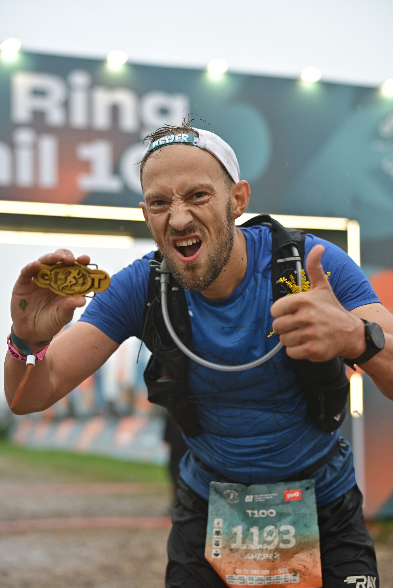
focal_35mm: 57
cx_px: 196
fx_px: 932
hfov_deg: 23.8
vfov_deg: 35.0
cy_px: 294
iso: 800
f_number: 2.4
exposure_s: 1/1250
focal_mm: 57
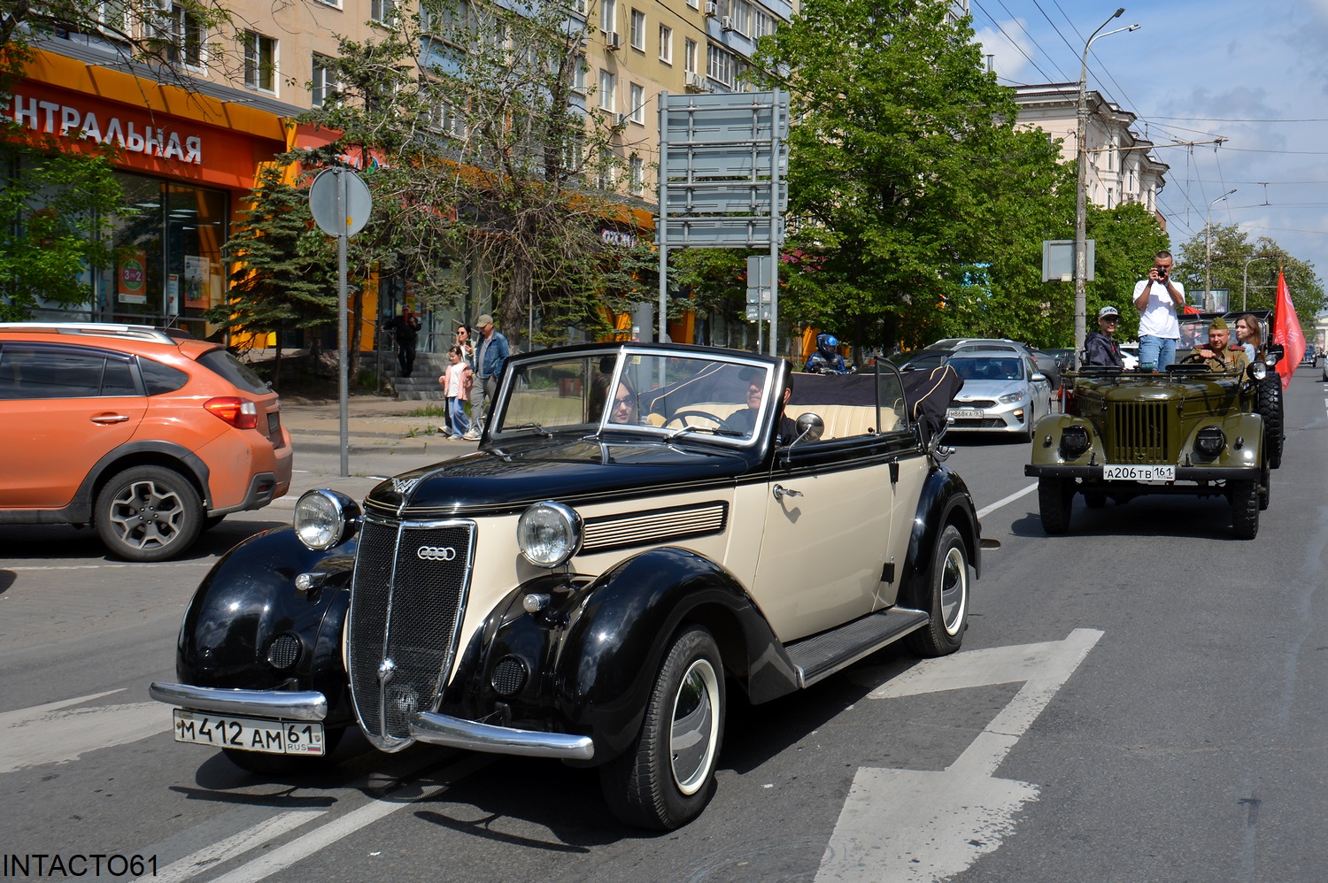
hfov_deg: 49.6
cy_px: 442
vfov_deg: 34.2
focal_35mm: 39
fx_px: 1438
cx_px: 664
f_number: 8
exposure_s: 1/320
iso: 100
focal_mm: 26
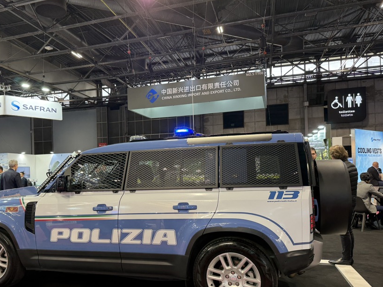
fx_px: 332
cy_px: 174
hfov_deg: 59.3
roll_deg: +3.1
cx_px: 147
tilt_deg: +3.1
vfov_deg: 46.5
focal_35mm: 30
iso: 160
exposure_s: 1/100
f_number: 1.78
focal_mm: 6.76
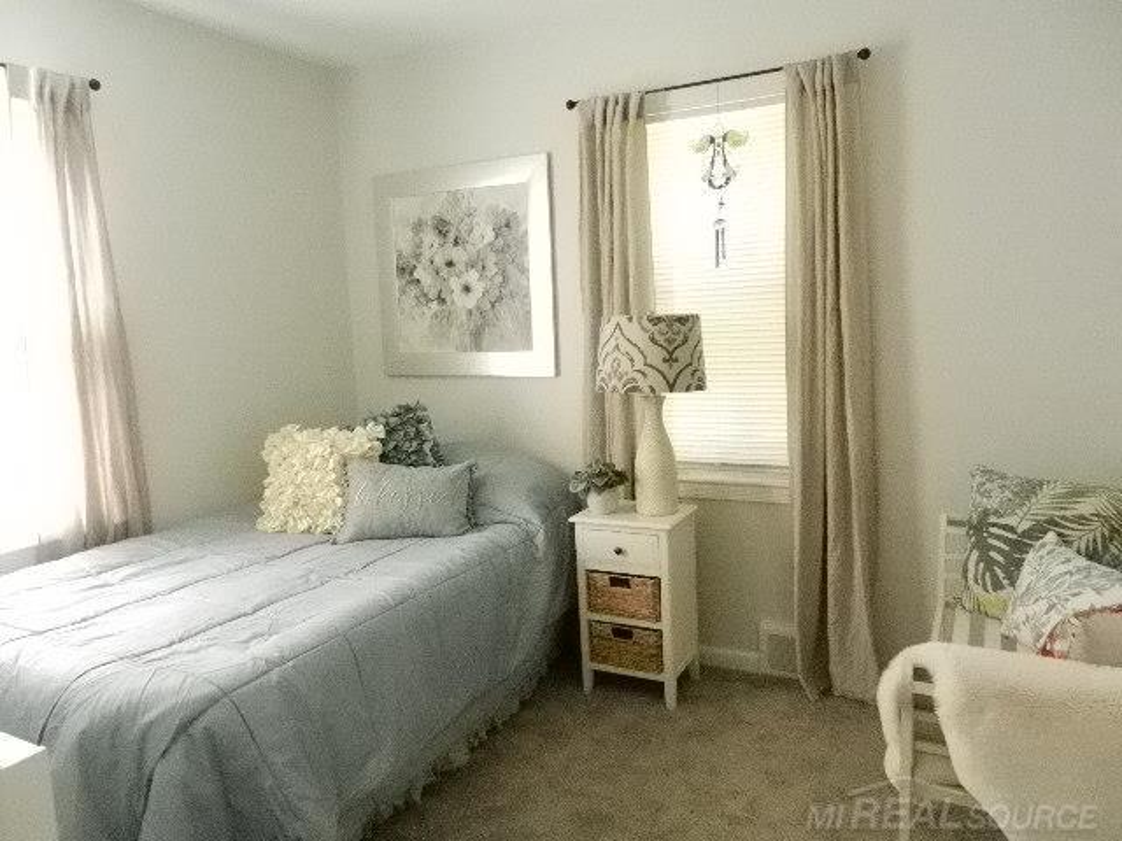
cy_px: 420
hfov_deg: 69.4
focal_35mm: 25
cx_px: 561
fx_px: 810
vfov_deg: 54.9
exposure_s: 1/250
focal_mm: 4.5
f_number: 3.5
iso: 3200
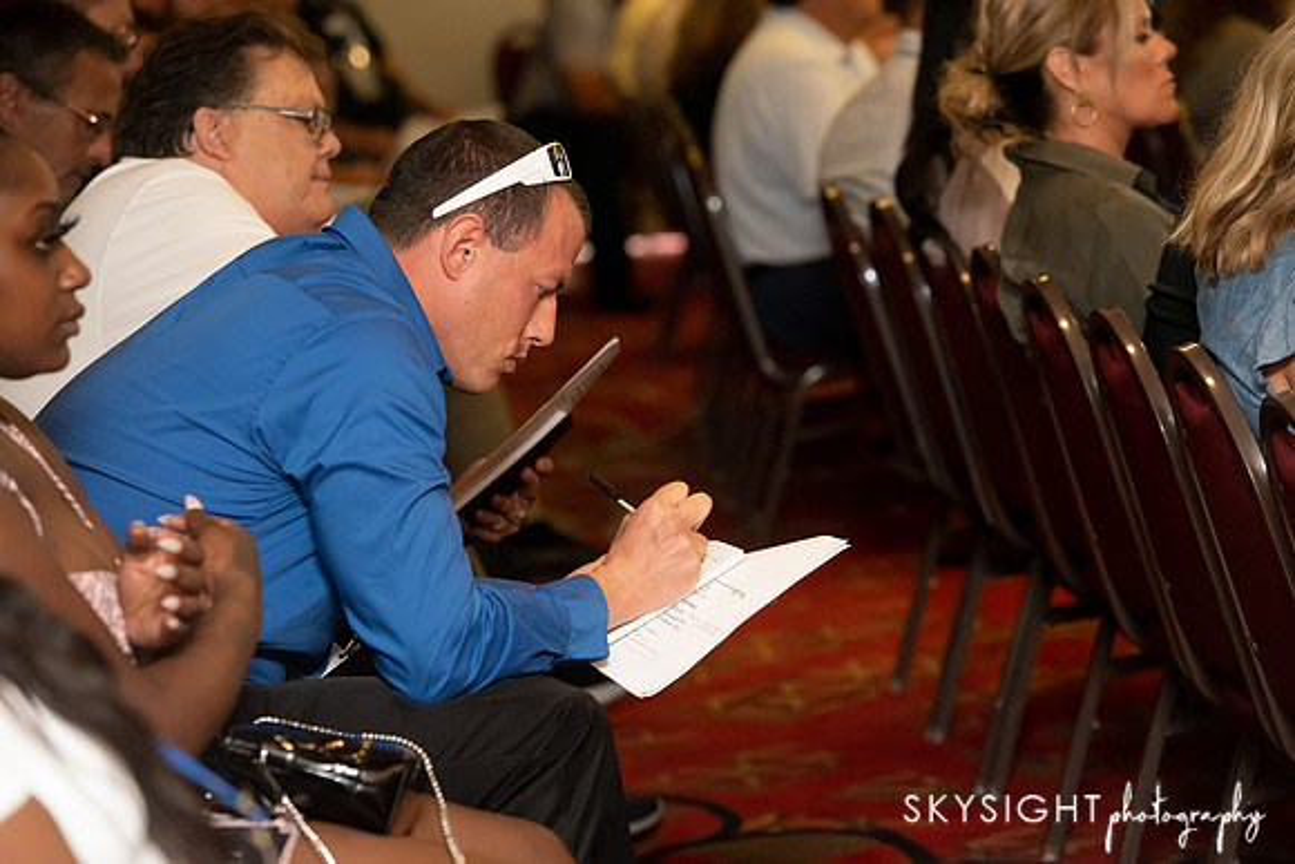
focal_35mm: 140
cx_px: 648
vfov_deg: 9.8
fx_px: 5037
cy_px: 432
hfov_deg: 14.7
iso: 6400
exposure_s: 1/200
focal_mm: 140
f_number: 4
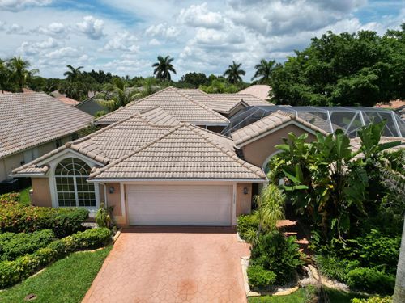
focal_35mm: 24
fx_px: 281
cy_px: 152
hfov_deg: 71.6
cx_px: 202
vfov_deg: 56.8
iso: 120
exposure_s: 1/4000
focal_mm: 6.72
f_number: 1.7
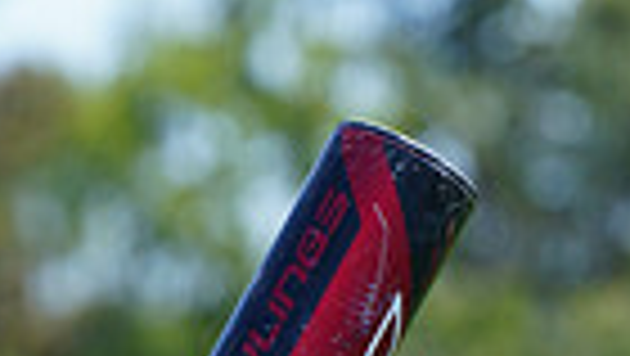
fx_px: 13157
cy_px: 1230
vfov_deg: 1.5
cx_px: 79
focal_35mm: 787
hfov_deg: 2.7
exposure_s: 1/200
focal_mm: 181
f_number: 9
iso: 200
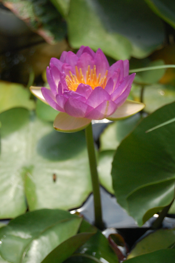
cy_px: 132
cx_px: 88
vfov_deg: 24.3
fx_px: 609
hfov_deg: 16.4
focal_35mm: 84
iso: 800
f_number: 5.6
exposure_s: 1/2500
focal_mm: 55
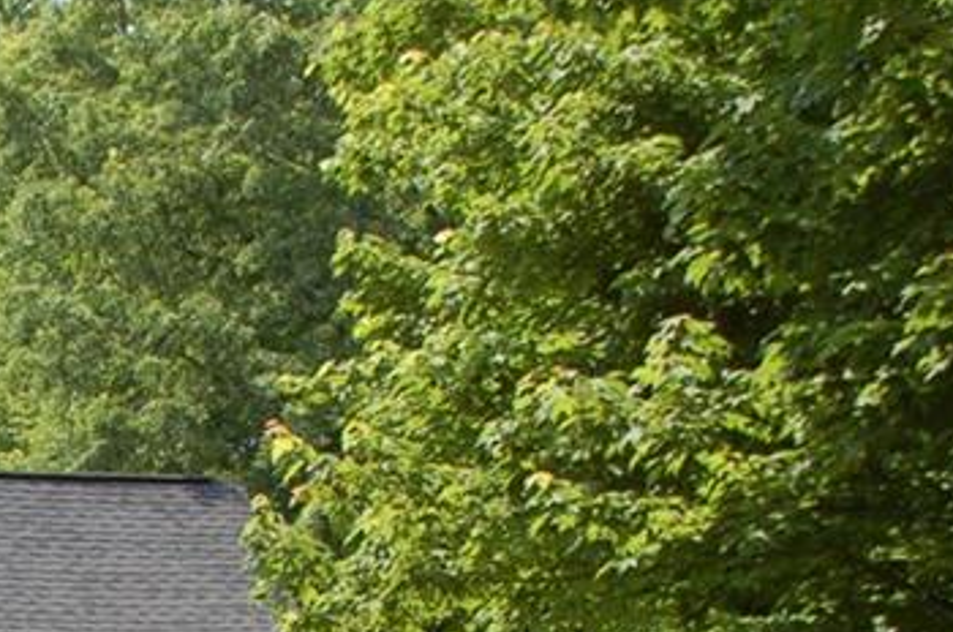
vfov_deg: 10.7
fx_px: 3250
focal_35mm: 123
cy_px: 918
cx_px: -275
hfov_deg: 15.9
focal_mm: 28
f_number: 5.6
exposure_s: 1/125
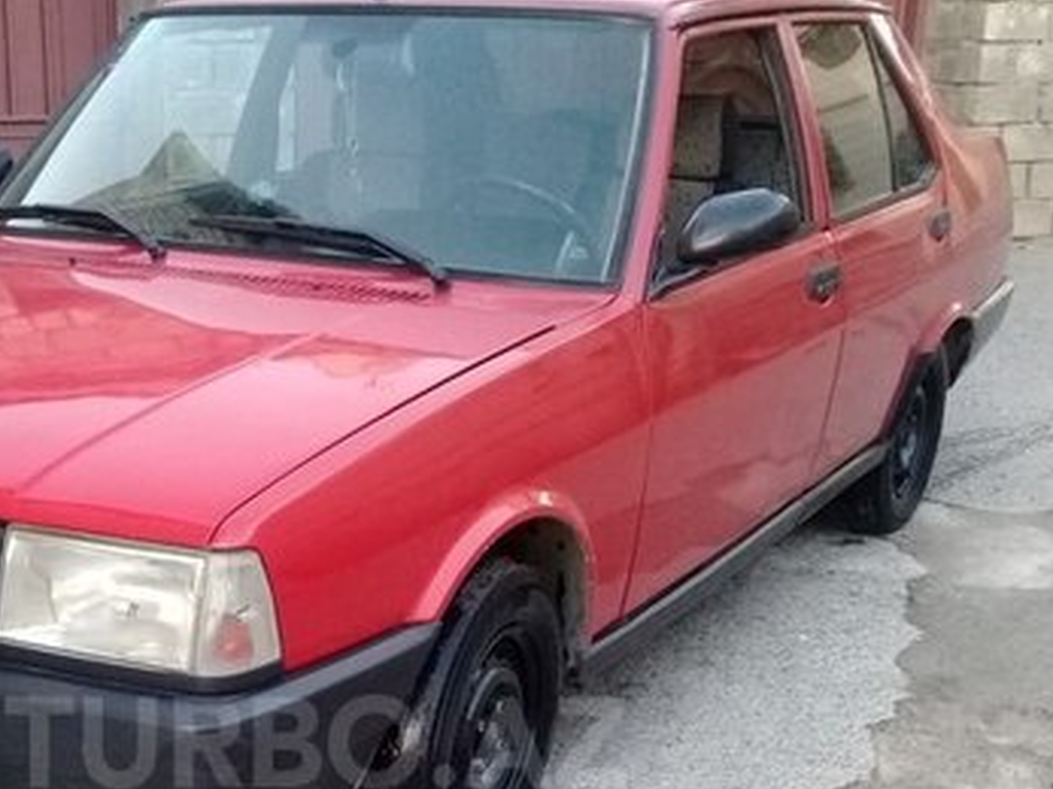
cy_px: 742
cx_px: 316
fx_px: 1794
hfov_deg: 32.3
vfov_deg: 24.0
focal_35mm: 59
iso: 200
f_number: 2.2
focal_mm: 3.3
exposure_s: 1/33
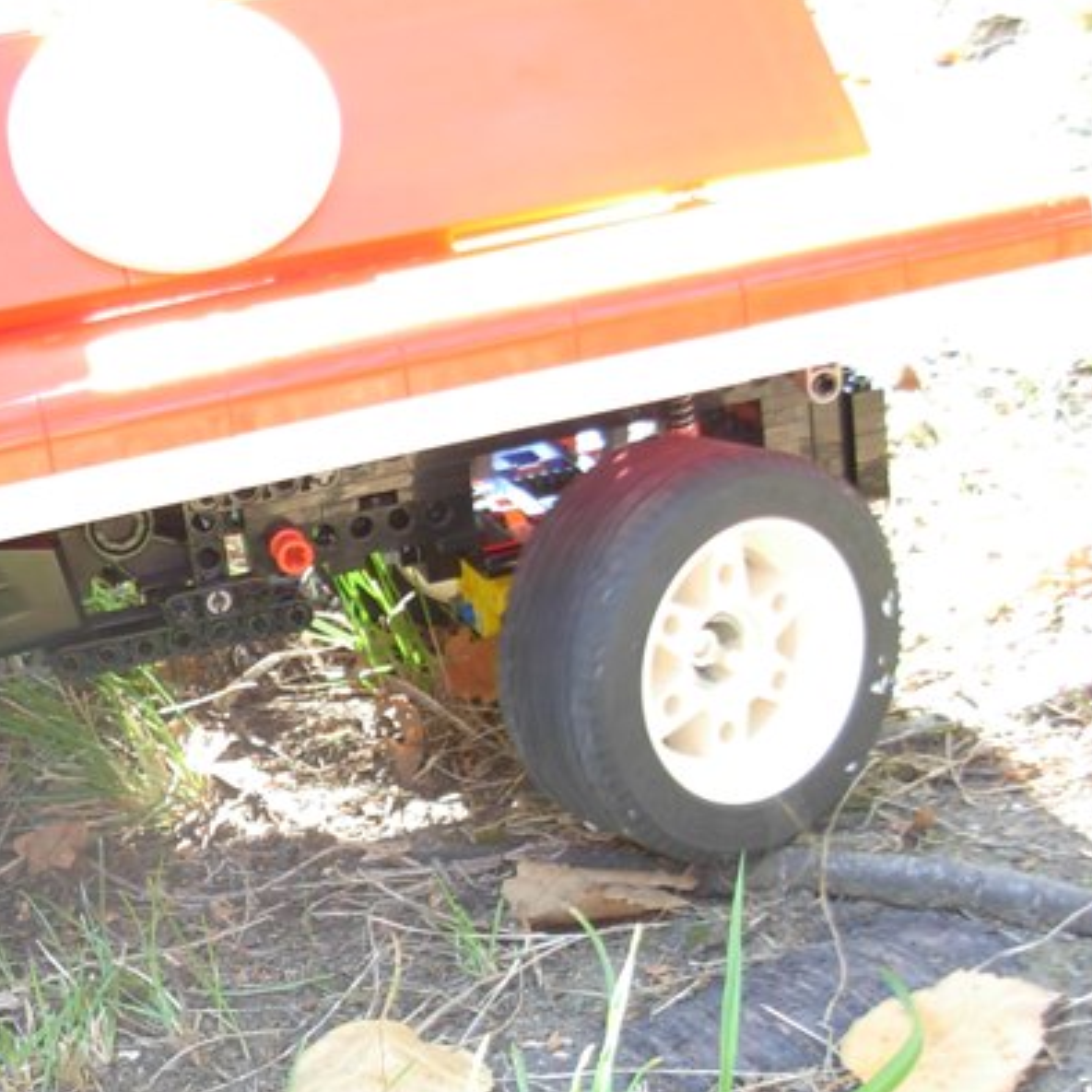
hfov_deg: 24.7
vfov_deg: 25.3
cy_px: 688
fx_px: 2427
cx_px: 119
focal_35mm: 68
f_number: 2.9
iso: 79
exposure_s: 1/25.3
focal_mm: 6.3
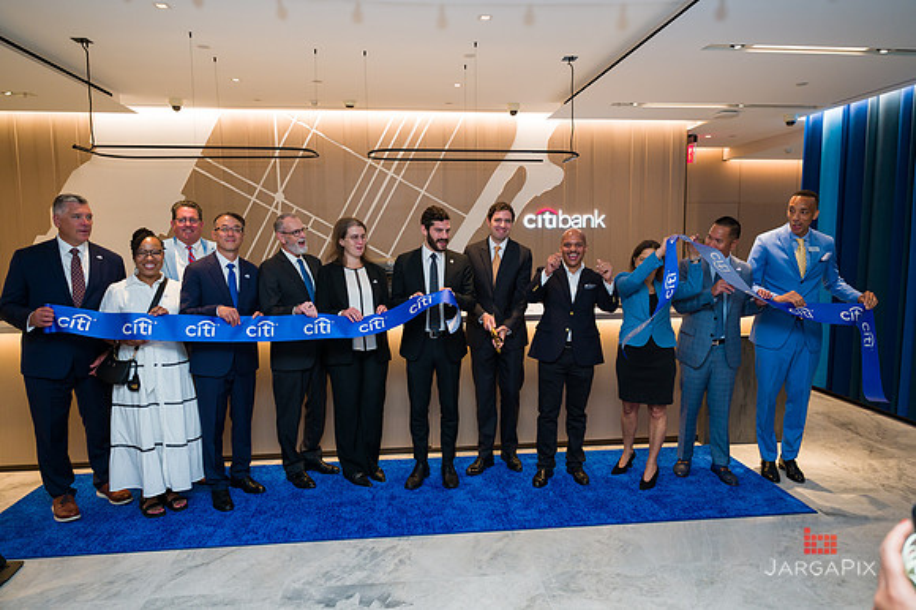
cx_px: 458
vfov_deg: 52.9
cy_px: 305
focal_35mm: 24
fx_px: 613
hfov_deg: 73.6
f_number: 4.5
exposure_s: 1/200
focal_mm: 24
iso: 640
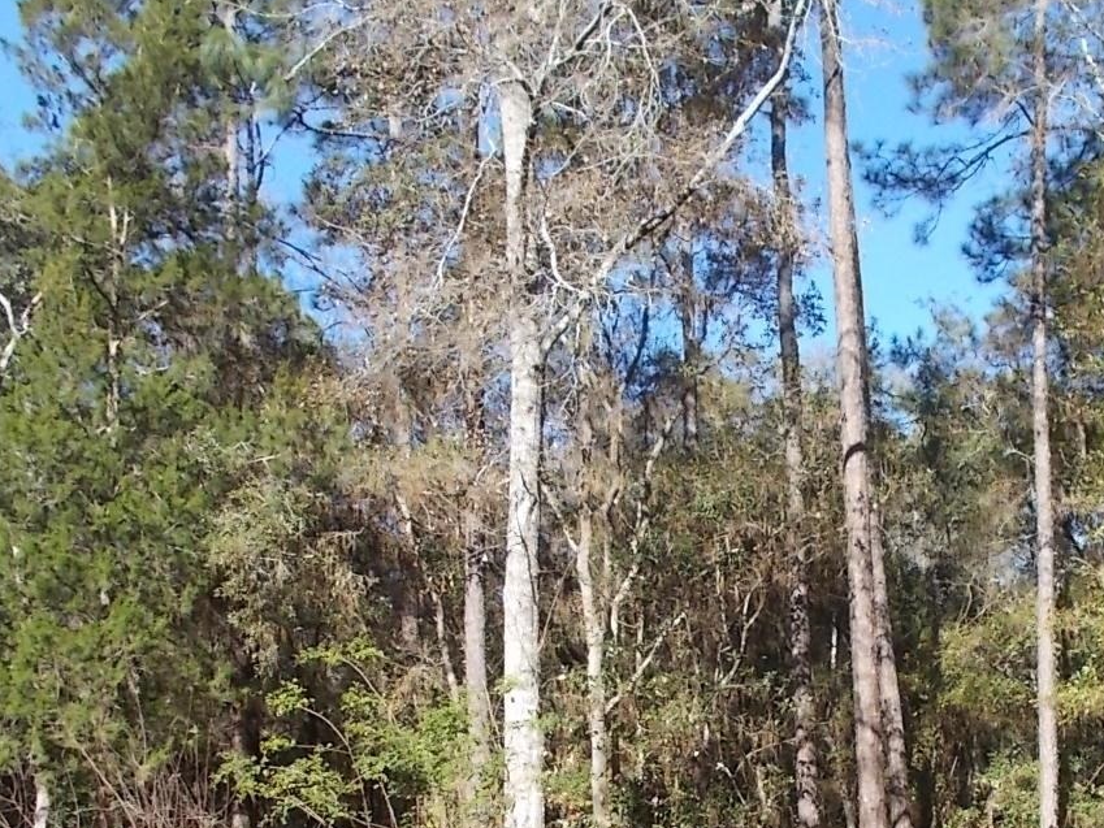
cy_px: 731
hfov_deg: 38.6
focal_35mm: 49
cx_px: 697
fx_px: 1563
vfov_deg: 28.6
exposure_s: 1/320
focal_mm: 4.6
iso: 80
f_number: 3.2
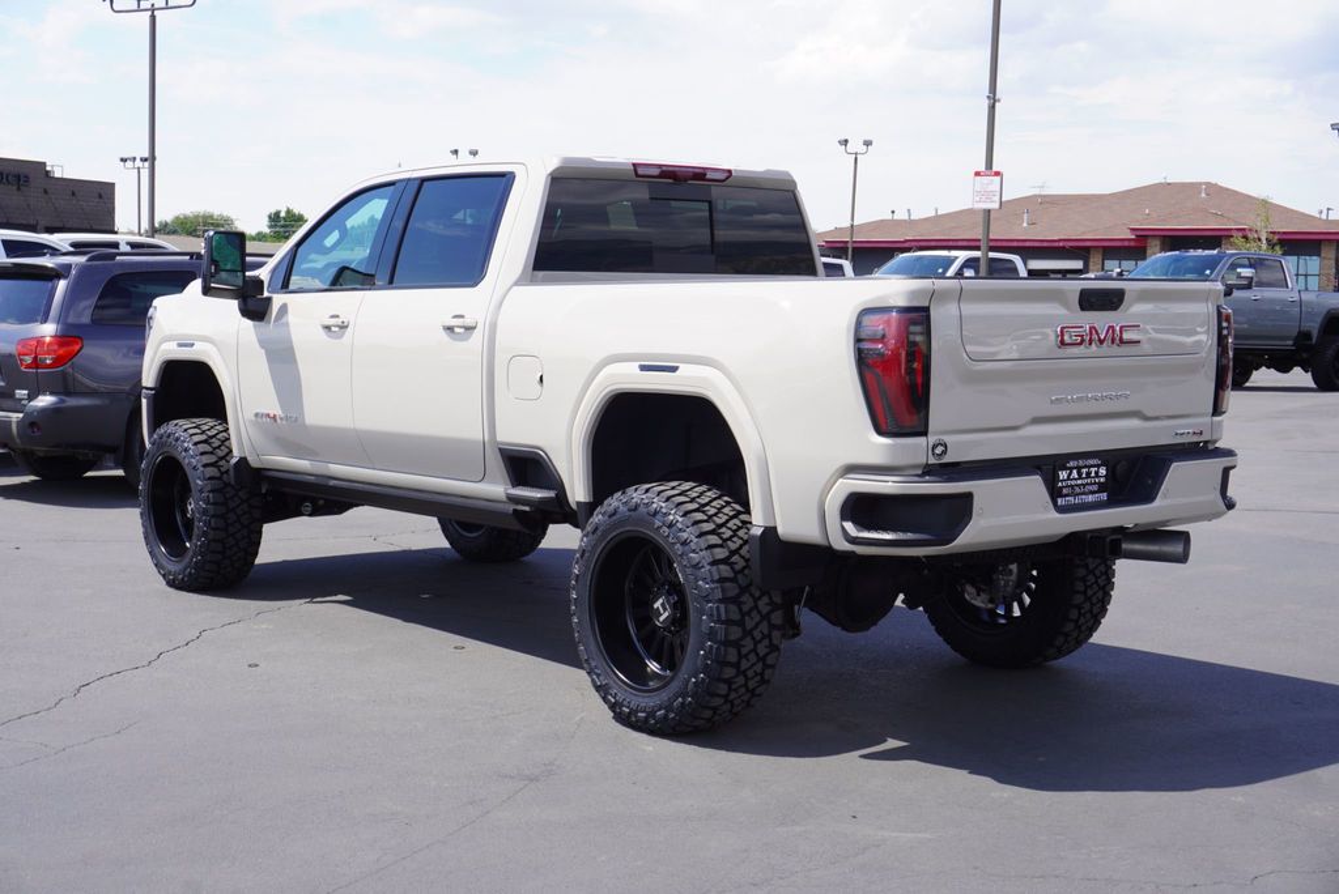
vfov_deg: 28.1
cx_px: 670
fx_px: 1786
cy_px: 447
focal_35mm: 48
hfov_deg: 41.1
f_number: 10
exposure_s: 1/125
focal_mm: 32
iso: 100
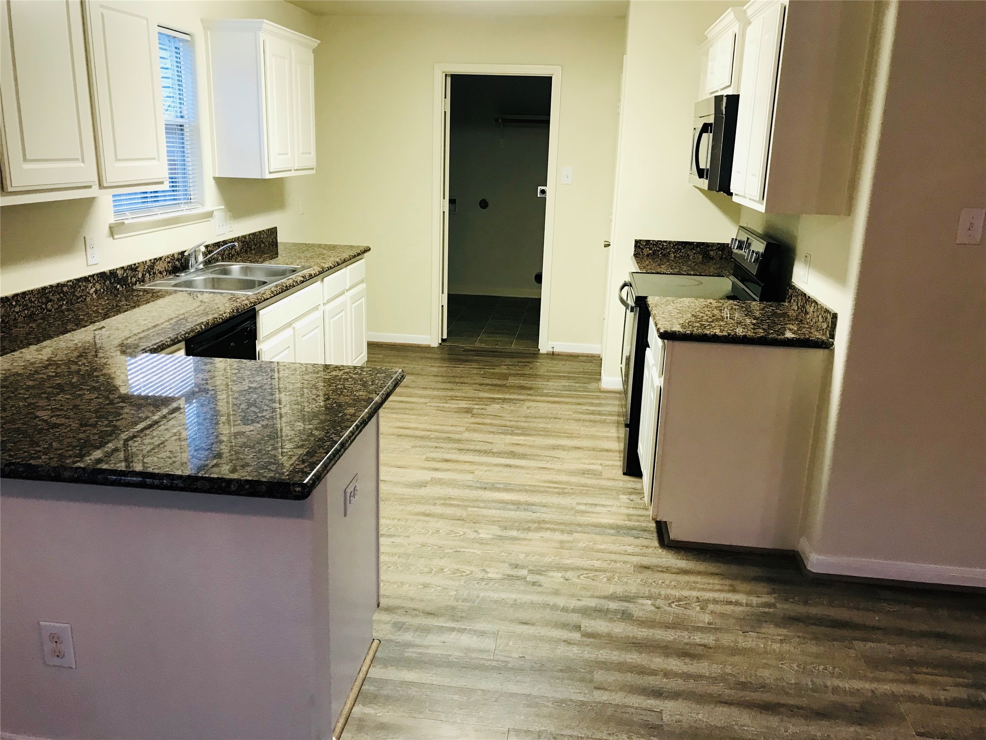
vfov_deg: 49.7
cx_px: 493
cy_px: 370
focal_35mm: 28
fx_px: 798
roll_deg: -2.2
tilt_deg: -14.7
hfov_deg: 63.4
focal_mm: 3.99
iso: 40
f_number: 1.8
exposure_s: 1/24
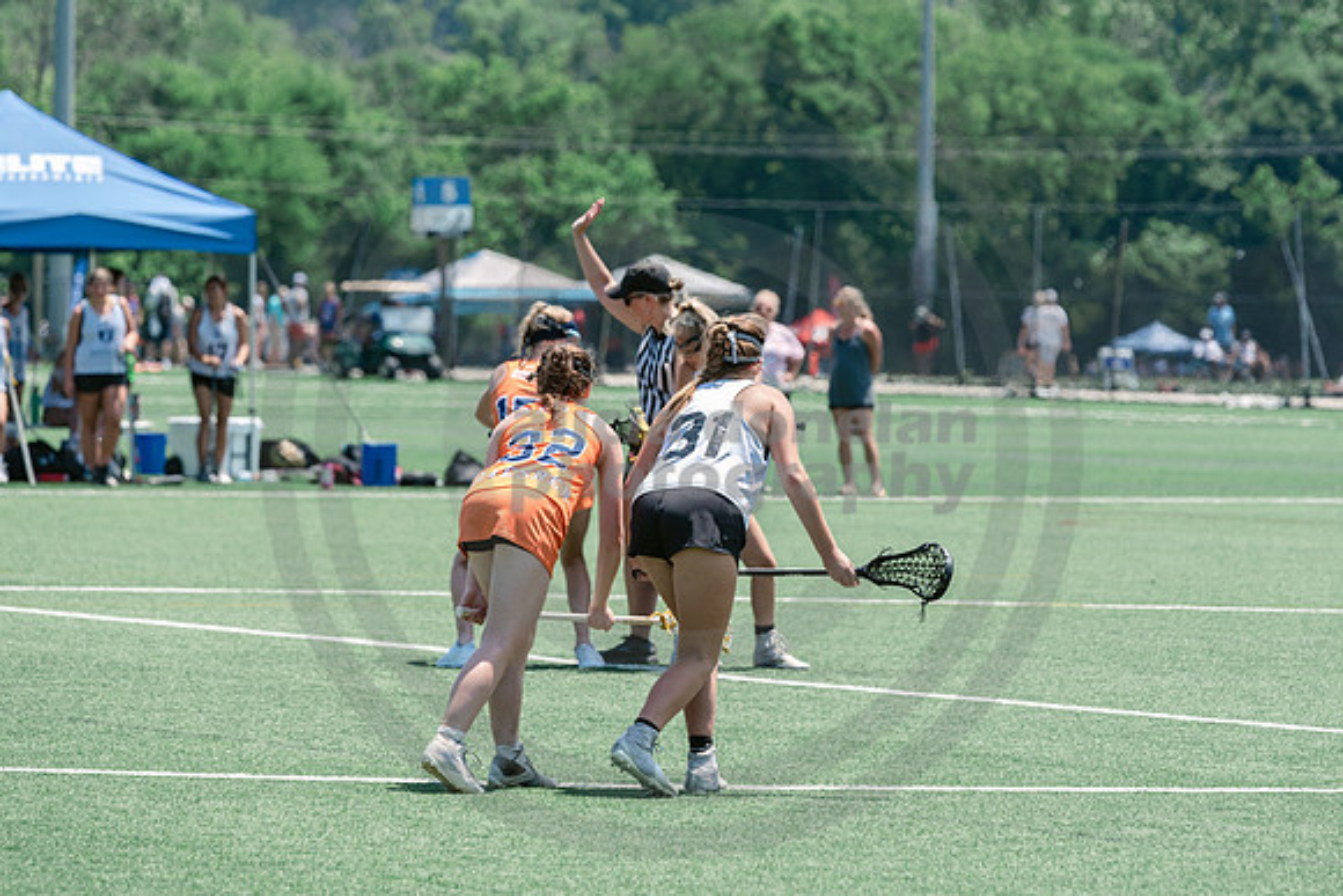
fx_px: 9443
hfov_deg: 8.1
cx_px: 732
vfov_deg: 5.4
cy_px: 329
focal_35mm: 253
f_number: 5
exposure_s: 1/1600
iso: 400
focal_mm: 200
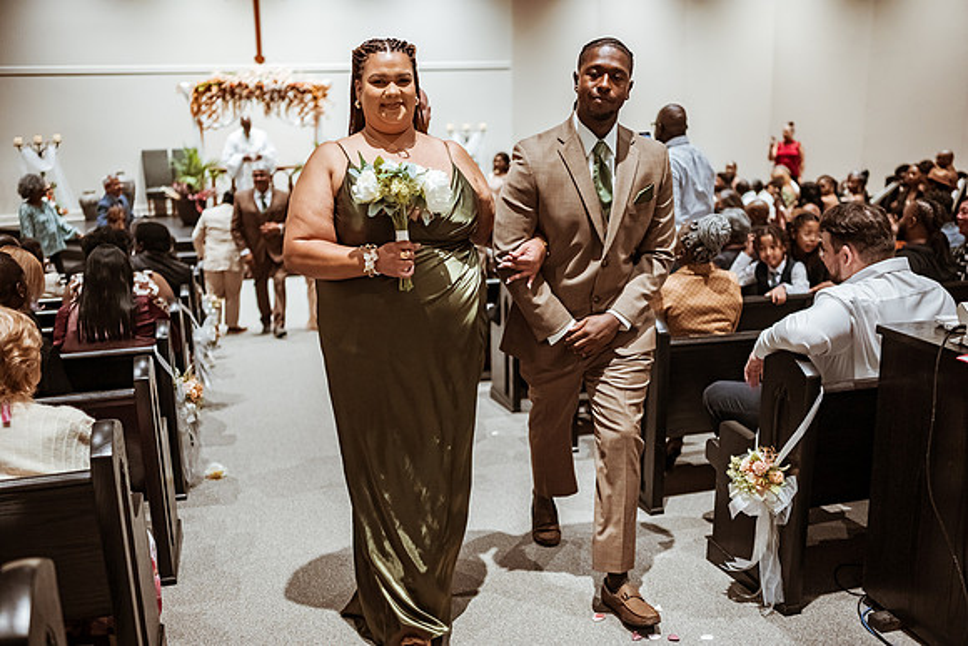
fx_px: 941
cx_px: 484
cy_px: 323
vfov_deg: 37.9
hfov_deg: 54.4
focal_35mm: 35
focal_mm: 35
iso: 1000
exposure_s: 1/400
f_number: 1.8
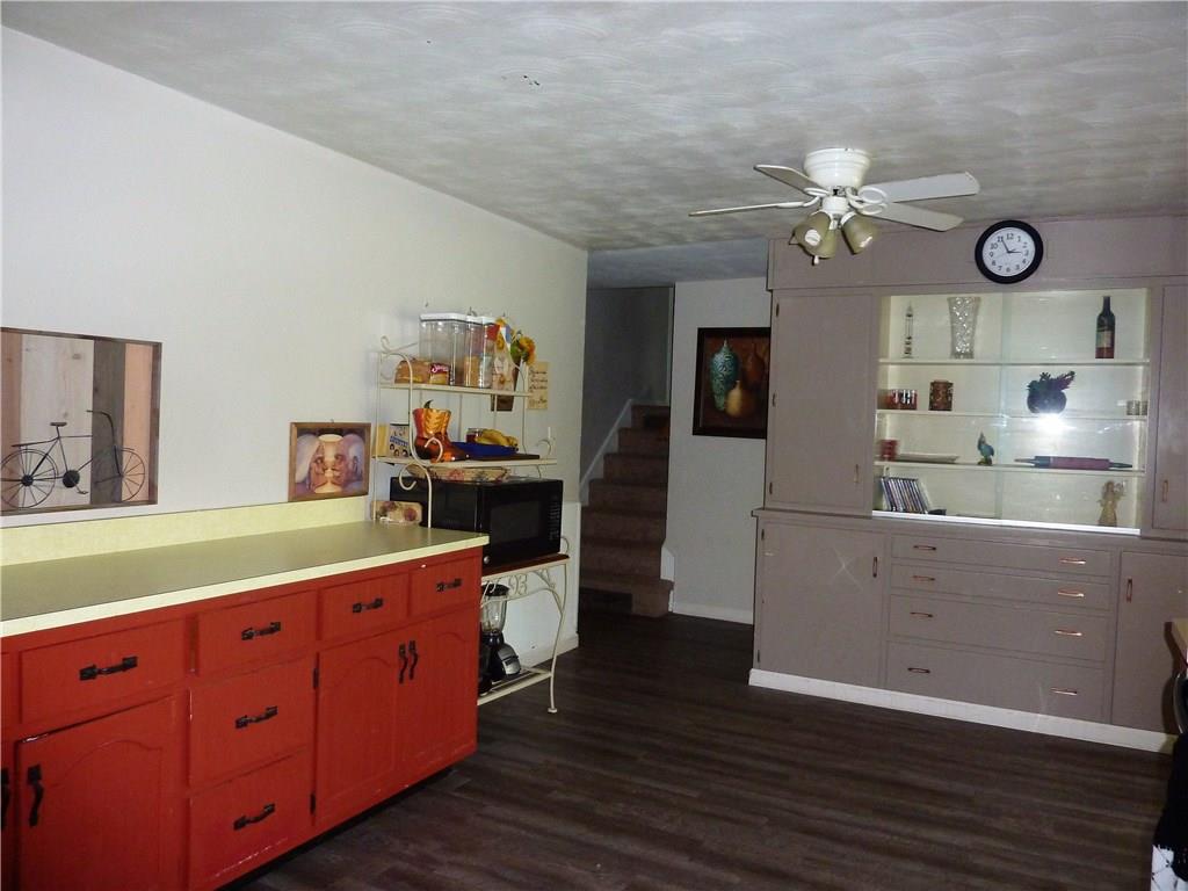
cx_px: 594
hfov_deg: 69.4
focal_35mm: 25
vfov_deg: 54.9
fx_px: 858
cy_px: 446
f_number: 3.3
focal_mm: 4.1
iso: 250
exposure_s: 1/30
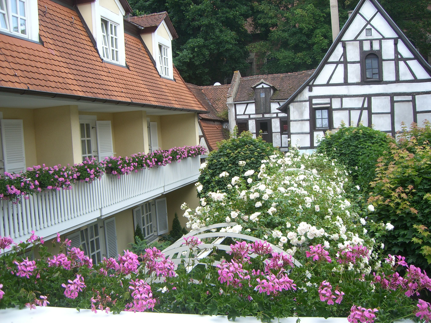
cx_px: 216
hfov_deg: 49.0
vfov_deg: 37.7
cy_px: 162
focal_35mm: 38
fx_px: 473
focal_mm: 6.2
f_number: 2.7
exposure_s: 1/160
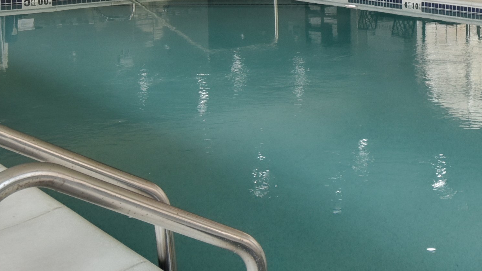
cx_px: 503
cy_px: -62
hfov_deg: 30.5
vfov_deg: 18.1
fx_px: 805
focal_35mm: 63
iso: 250
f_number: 7.1
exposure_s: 1/80
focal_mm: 10
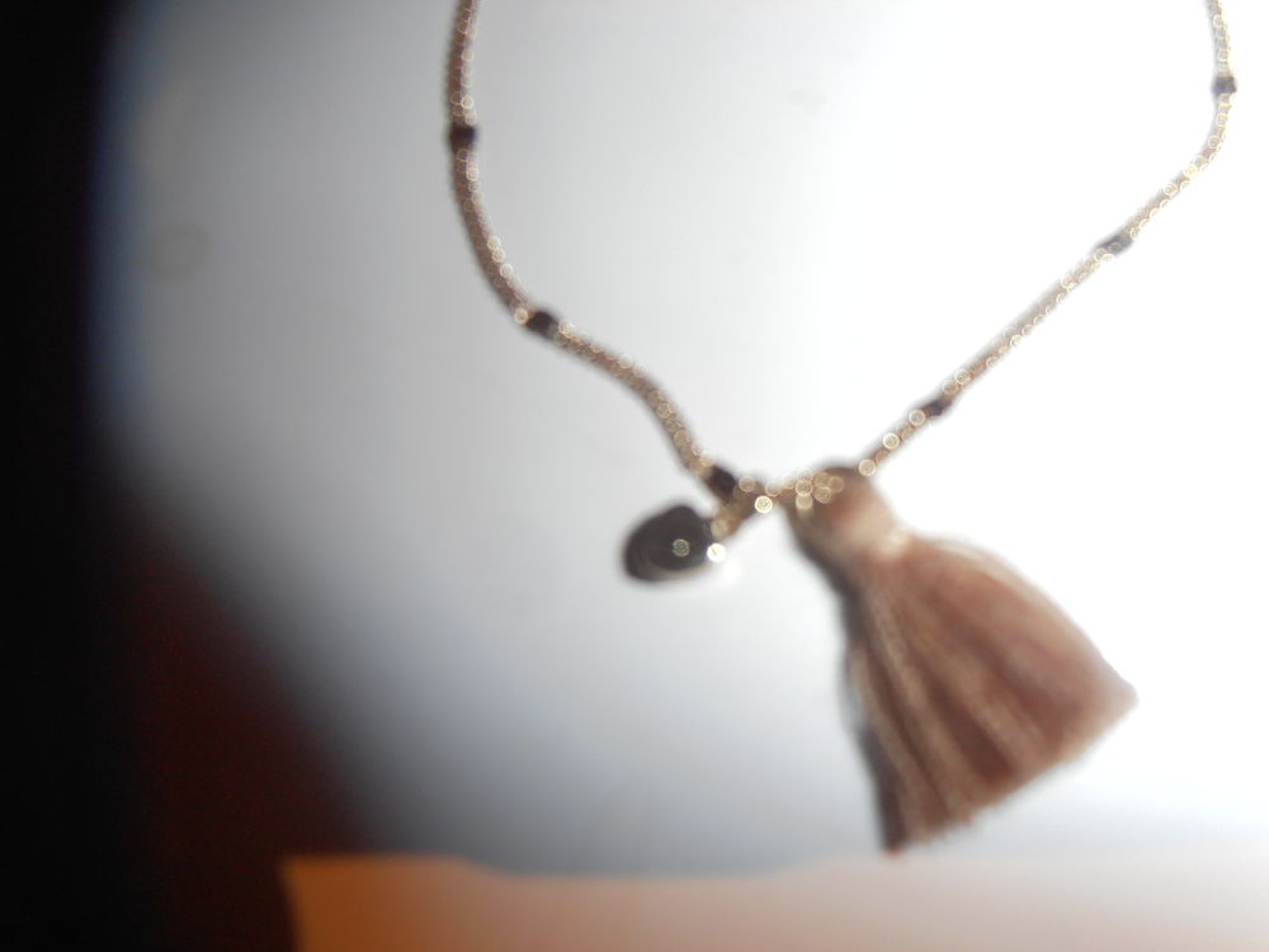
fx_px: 880
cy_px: 476
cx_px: 634
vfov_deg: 56.8
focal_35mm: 24
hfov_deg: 71.6
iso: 125
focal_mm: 4.2
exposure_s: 1/30
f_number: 3
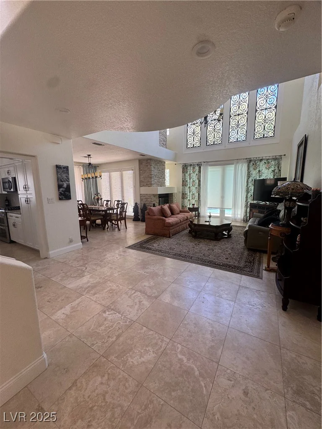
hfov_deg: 85.7
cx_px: 161
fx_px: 174
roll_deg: +1.0
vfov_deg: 102.1
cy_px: 214
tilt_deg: -8.6
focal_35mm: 14
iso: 80
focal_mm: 2.22
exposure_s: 1/99
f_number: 2.2
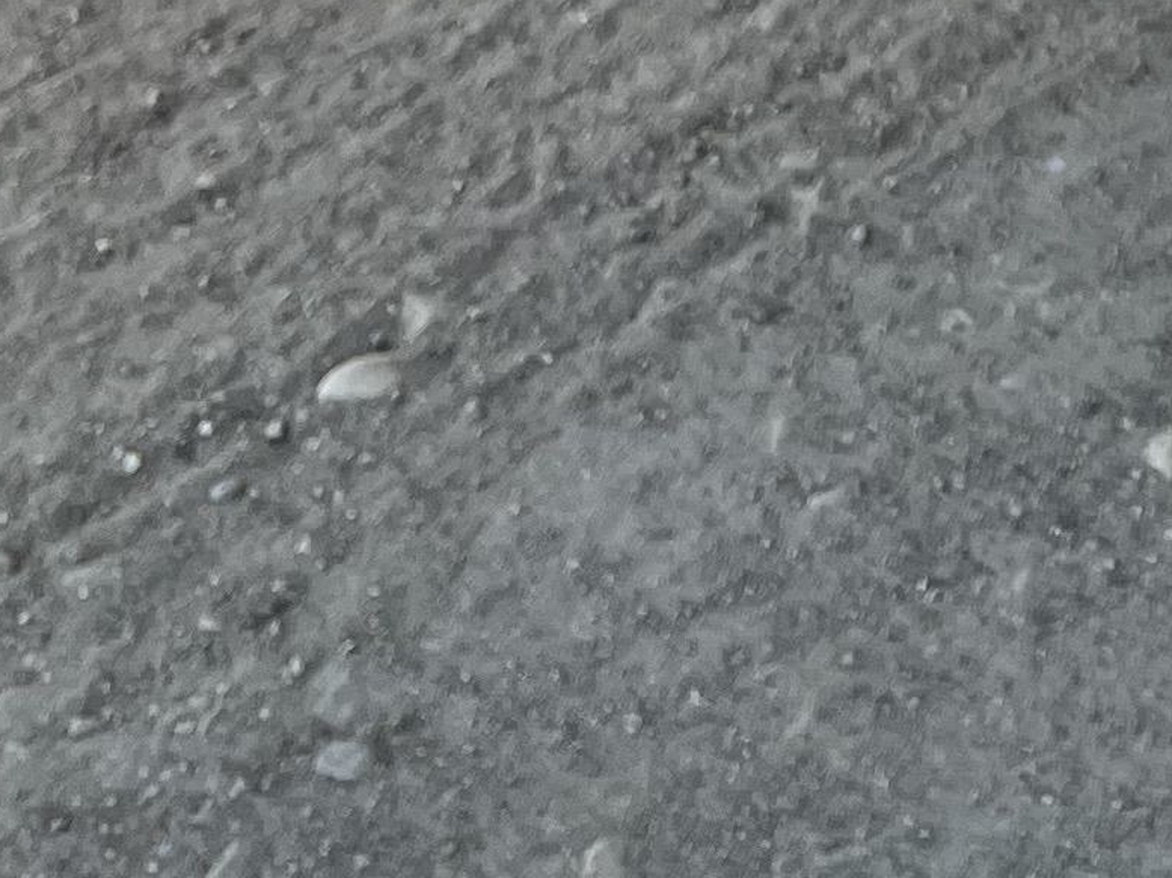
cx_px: 1911
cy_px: -848
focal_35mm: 135
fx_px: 4569
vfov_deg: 10.2
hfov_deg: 13.5
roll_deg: -0.1
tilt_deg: -30.8
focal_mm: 5.1
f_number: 1.6
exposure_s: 1/180
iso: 50
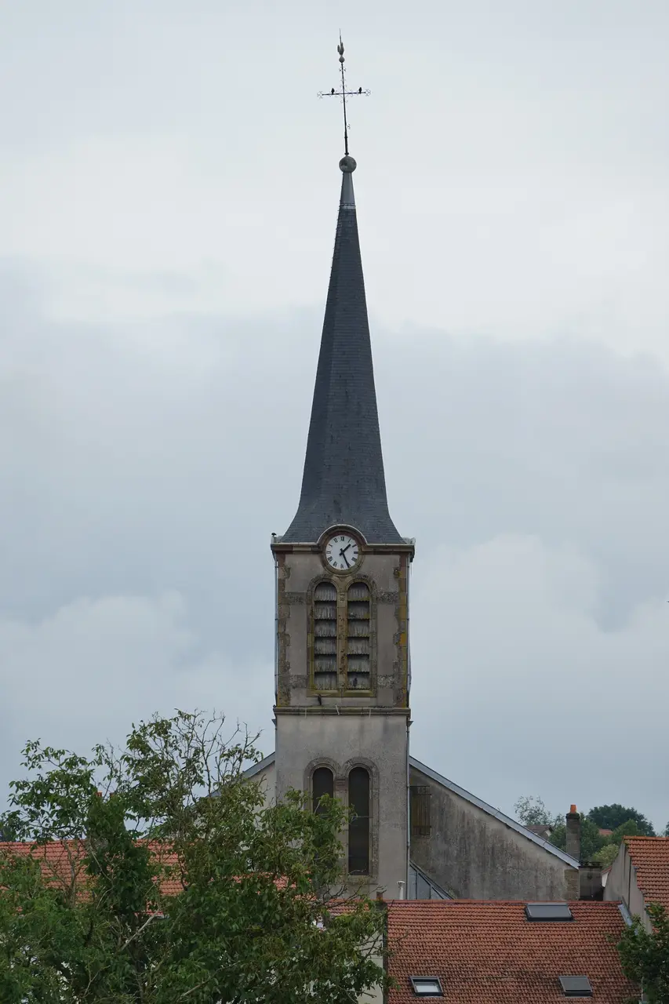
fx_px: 8057
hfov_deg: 4.8
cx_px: 334
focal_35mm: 289
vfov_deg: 7.1
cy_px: 502
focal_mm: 105.83
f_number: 4.5
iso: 100
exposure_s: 1/1000
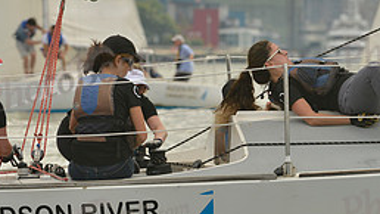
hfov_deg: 3.8
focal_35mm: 566
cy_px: 132
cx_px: 267
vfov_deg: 2.1
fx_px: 5702
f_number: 7.1
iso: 400
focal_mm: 240
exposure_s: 1/1250
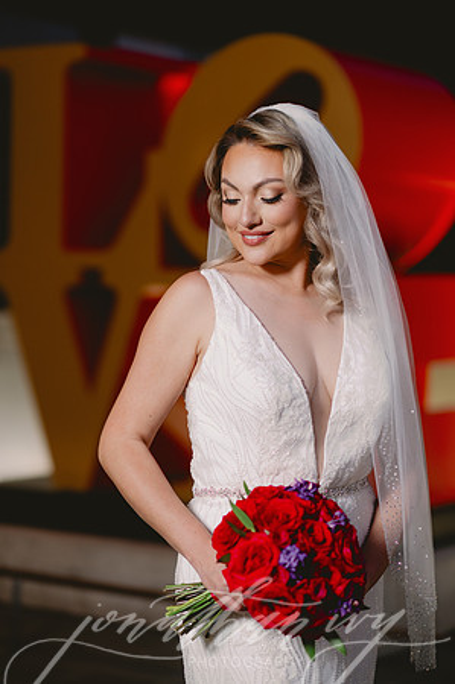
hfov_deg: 16.0
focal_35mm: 85
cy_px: 342
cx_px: 228
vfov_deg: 23.9
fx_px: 1615
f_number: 2
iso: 250
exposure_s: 1/30
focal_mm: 85
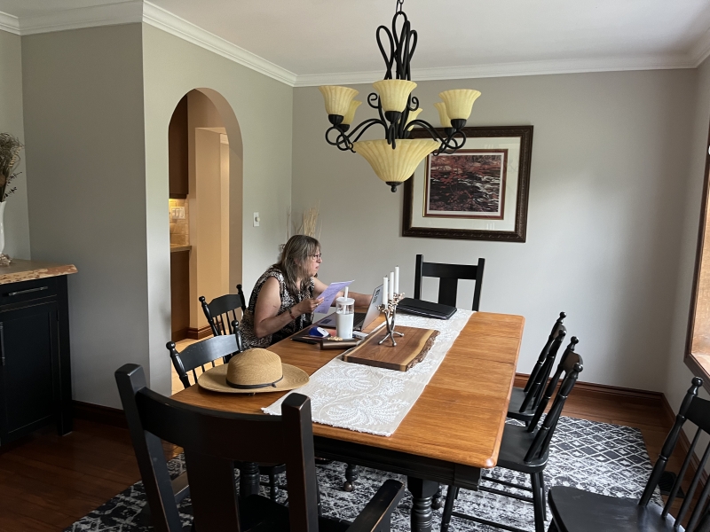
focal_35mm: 26
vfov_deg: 53.1
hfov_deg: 67.3
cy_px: 266
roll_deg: -2.4
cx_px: 355
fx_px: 533
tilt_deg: -7.2
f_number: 1.6
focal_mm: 5.1
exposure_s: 1/60
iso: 160
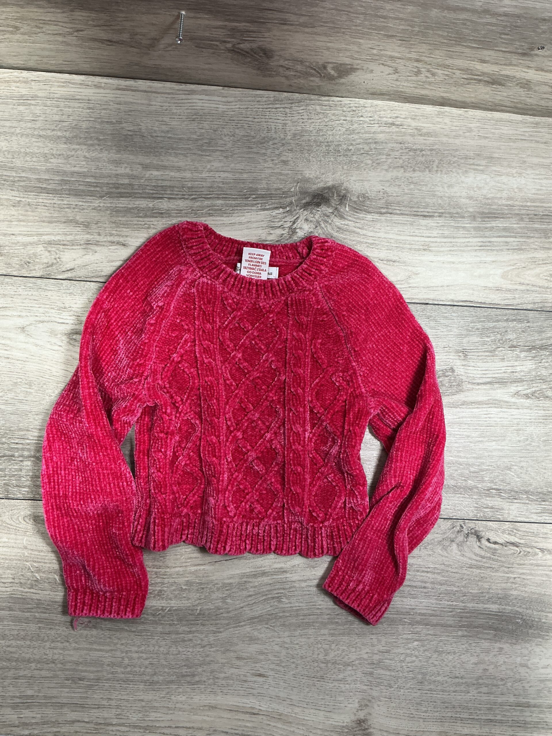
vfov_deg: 61.7
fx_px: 617
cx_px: 276
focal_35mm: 29
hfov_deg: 48.2
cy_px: 368
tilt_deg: -83.4
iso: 64
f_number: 1.8
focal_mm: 3
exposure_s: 1/50
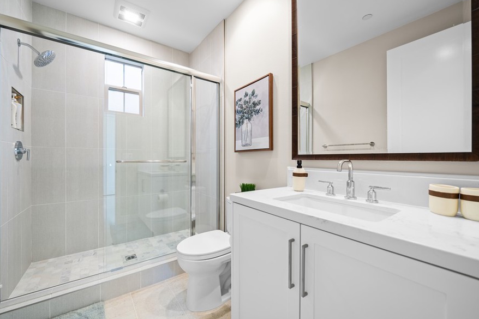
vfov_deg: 81.2
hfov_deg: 104.1
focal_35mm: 14
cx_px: 224
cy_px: 154
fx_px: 186
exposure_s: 1/3
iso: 100
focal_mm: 12
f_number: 4
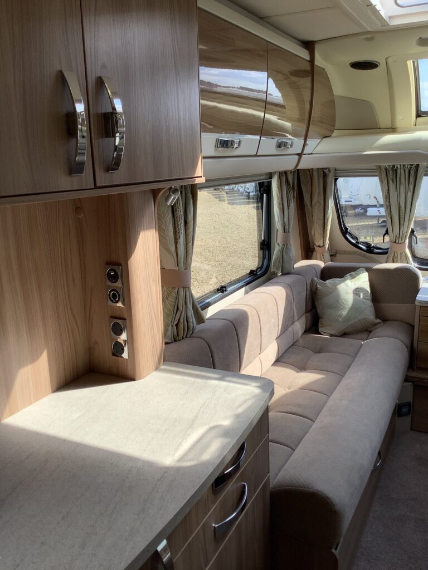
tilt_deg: -14.1
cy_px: 285
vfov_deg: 58.4
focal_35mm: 31
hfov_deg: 45.4
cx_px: 214
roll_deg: +2.6
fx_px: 511
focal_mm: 3.3
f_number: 2.4
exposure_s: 1/290
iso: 25
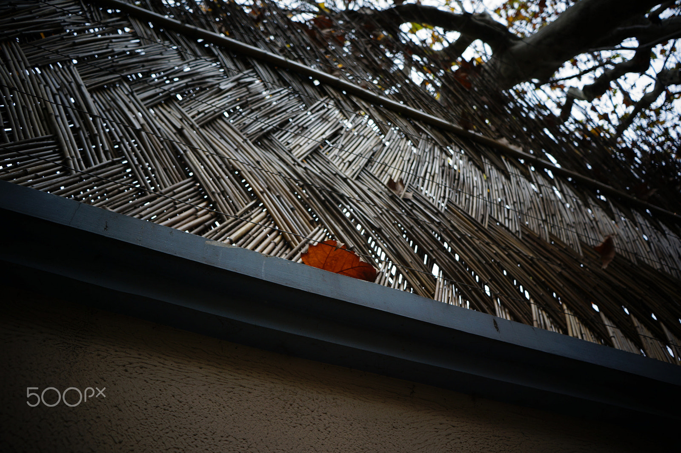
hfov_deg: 62.0
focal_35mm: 30
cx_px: 340
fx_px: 567
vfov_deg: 43.5
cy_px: 226
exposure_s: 1/60
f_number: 4
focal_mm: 20
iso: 125
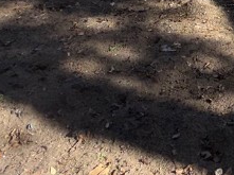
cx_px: 311
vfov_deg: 18.4
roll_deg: -1.1
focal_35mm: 65
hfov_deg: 25.4
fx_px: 439
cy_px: -126
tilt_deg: -6.4
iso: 16
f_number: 2.2
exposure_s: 1/717
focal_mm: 2.22
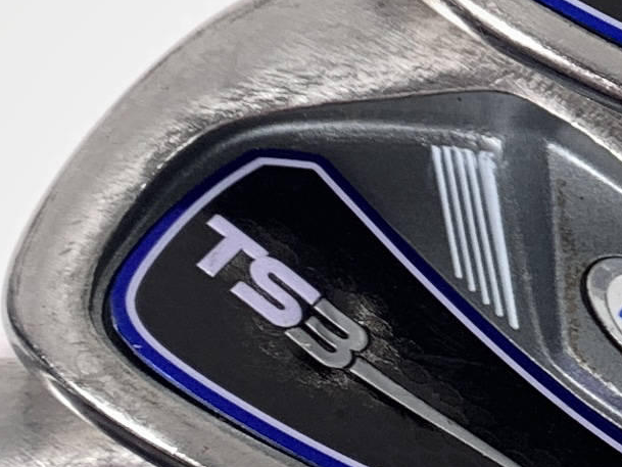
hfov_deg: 10.8
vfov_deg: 8.5
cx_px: 1069
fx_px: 3091
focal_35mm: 172
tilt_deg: -80.1
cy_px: -101
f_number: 1.8
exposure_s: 1/120
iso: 25
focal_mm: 4.25
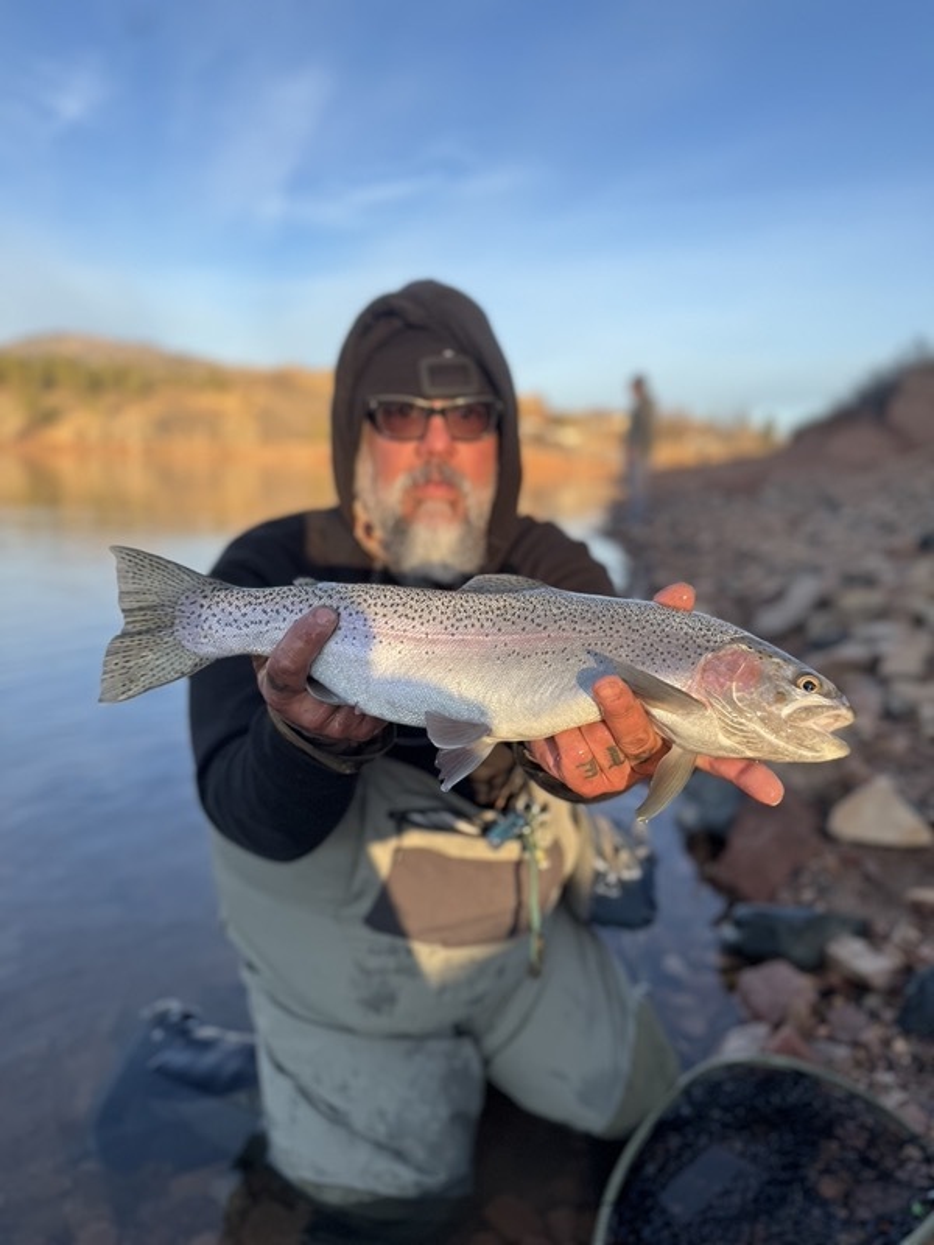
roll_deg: -0.9
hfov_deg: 56.8
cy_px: 622
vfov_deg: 71.6
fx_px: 863
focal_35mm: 24
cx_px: 467
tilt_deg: -12.3
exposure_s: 1/812
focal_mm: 6.76
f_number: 1.78
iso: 80
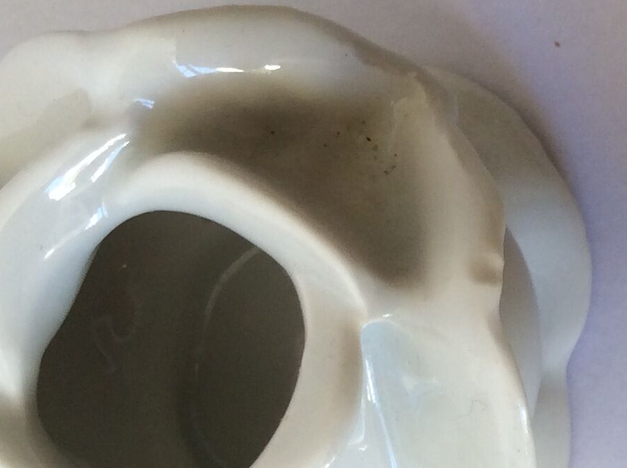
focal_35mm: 93
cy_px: 311
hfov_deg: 20.4
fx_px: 1682
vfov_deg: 15.8
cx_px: 638
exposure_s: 1/50
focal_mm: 3.3
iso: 32
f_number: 2.4
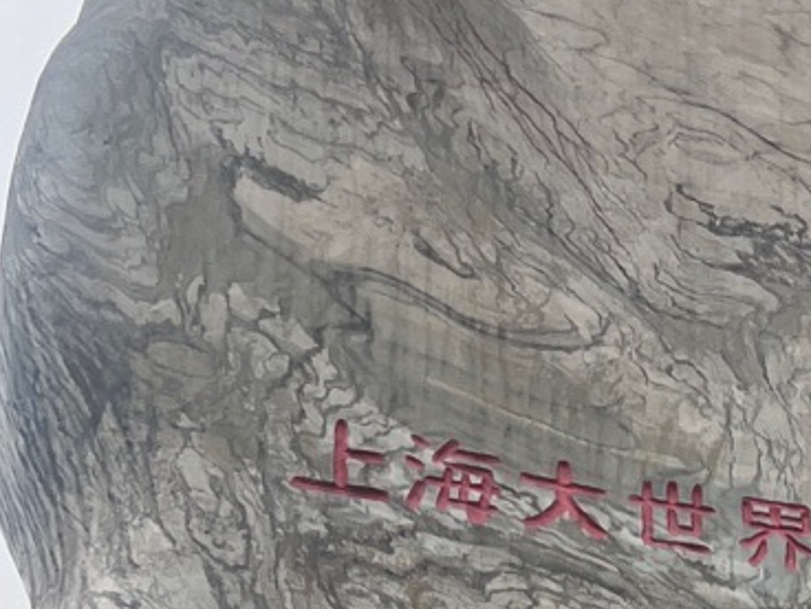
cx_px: 883
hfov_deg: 17.9
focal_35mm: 106
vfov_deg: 11.8
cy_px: 1381
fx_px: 2483
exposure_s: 1/468
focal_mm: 5.7
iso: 50
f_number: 1.5
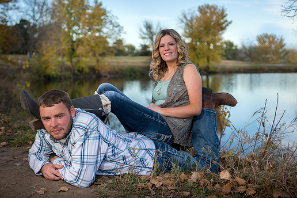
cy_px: 104
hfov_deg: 43.6
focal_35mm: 45
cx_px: 135
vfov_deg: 29.9
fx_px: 371
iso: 200
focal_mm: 40
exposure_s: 1/640
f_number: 2.8
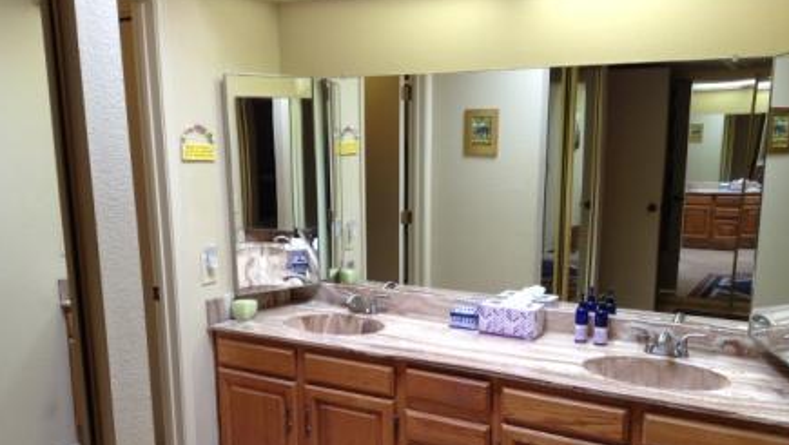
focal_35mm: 37
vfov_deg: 31.8
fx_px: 774
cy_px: 293
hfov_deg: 54.0
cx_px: 399
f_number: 2.4
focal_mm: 3.3
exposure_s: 1/24
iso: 40
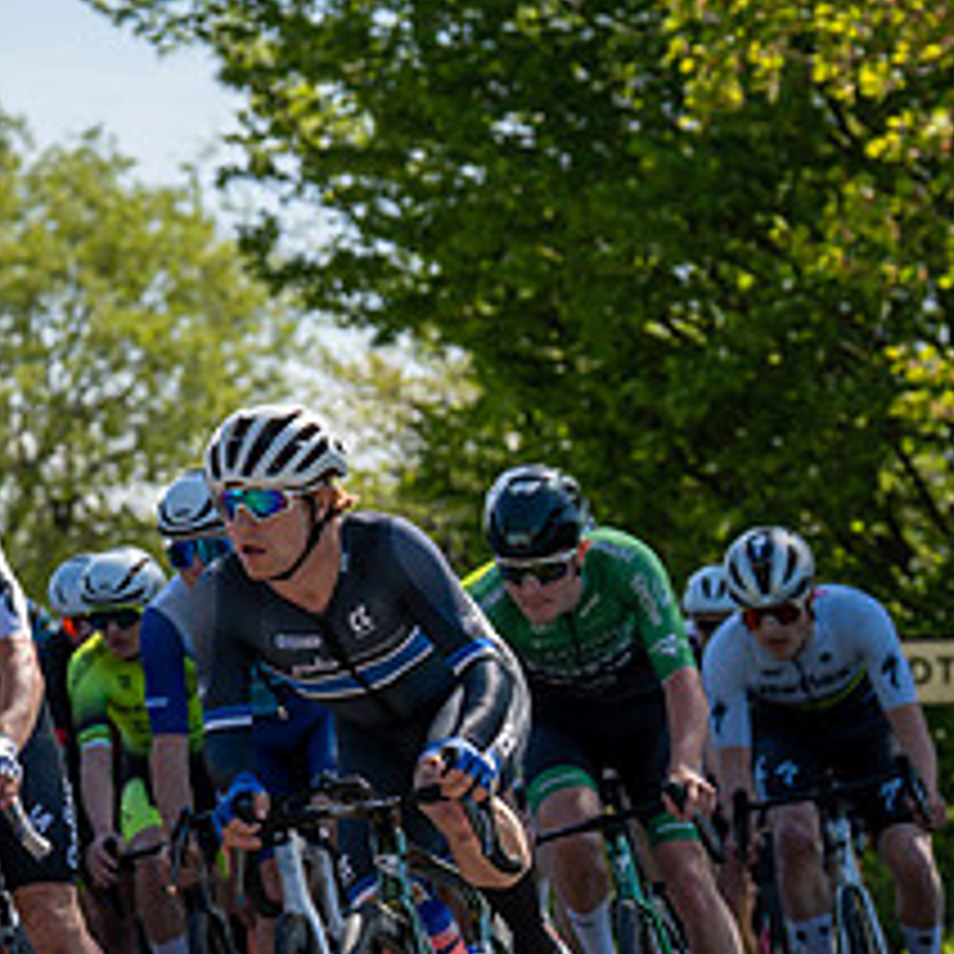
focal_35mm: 239
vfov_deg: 7.3
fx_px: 7452
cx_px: -274
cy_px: 560
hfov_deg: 7.3
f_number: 5.6
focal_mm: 103
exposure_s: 1/1000
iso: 200
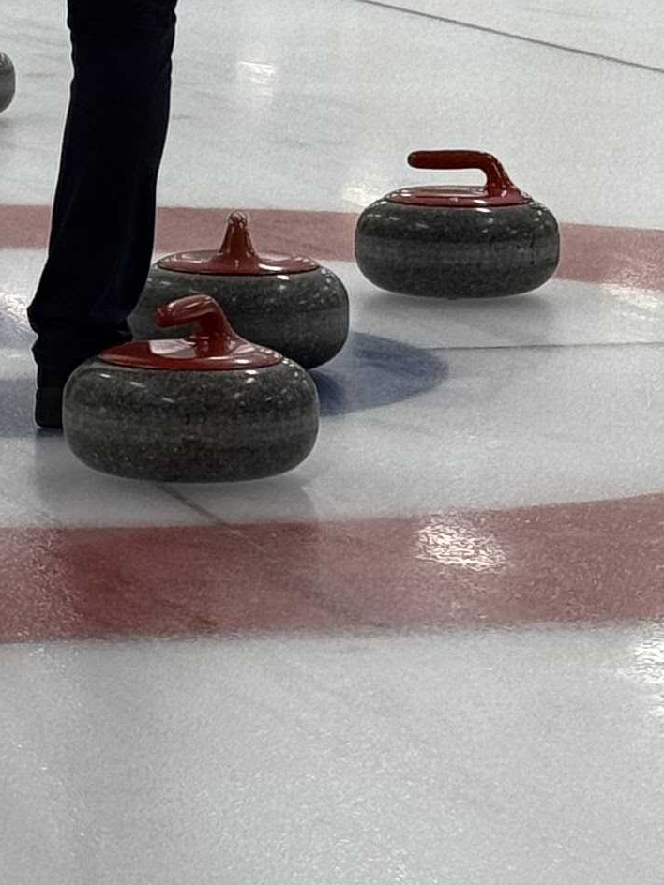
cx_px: -460
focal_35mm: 205
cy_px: 244
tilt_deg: -6.8
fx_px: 5243
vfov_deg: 9.6
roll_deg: -0.5
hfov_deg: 7.1
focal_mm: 6.76
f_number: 1.78
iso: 64
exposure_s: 1/271
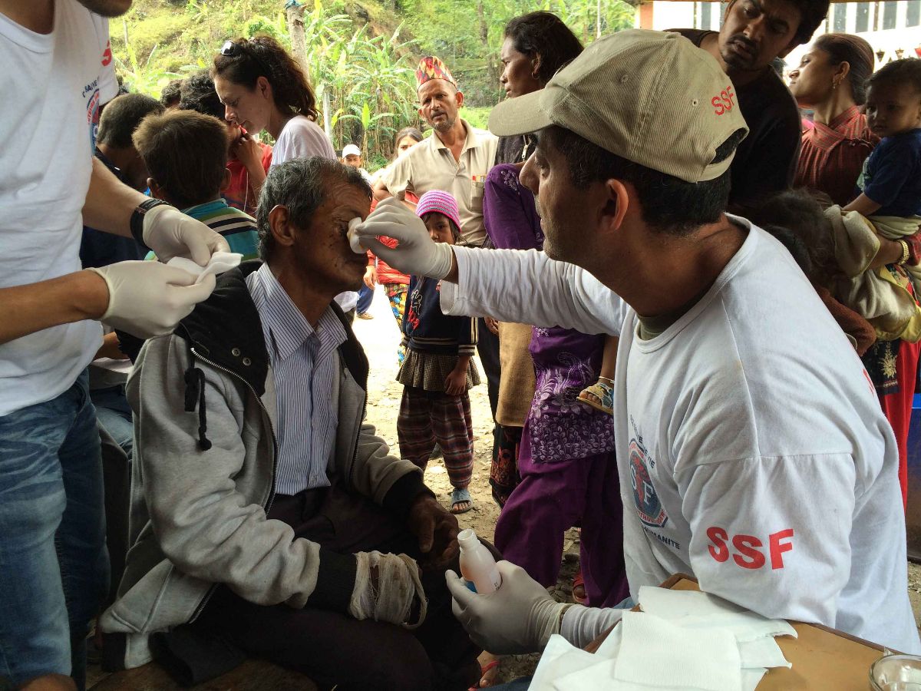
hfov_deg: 61.7
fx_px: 772
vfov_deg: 48.2
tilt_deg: -10.1
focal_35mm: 29
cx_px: 460
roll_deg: +2.0
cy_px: 346
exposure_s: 1/191
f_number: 2.2
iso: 32
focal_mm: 4.15
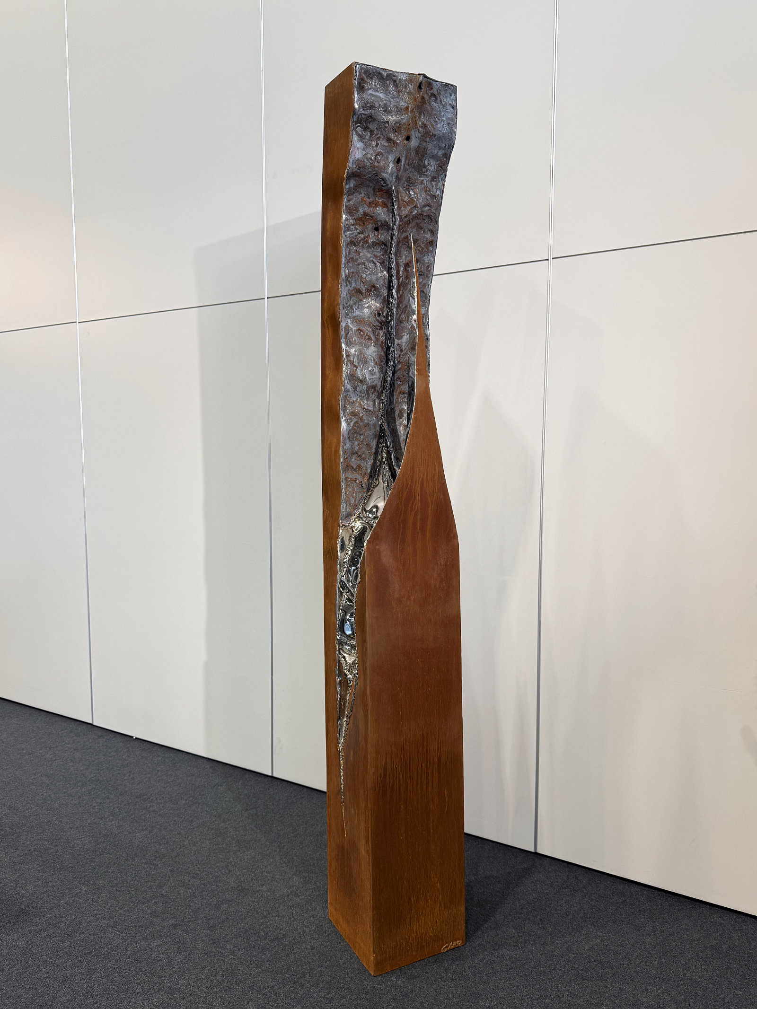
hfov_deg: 56.8
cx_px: 378
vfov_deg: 71.6
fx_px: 700
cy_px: 504
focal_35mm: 24
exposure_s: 1/50
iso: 125
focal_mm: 6.8
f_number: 1.8
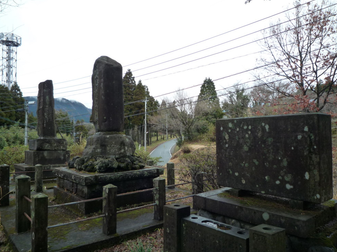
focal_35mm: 26
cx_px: 173
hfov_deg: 67.3
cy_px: 131
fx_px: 253
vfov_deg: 53.0
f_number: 2.8
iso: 160
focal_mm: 4.4
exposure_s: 1/160
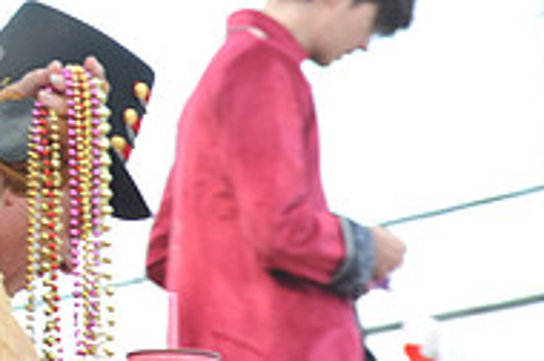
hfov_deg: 3.4
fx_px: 9217
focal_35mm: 611
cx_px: -263
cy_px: -9
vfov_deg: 2.2
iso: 250
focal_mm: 200
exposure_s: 1/80
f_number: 9
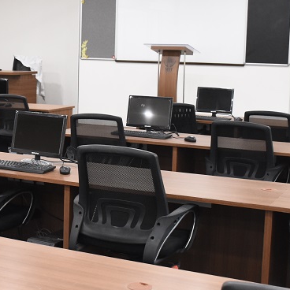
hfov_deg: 23.9
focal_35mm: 71
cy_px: 123
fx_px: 673
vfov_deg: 24.3
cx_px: 54
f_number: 3.5
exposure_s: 1/60
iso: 1600
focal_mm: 20
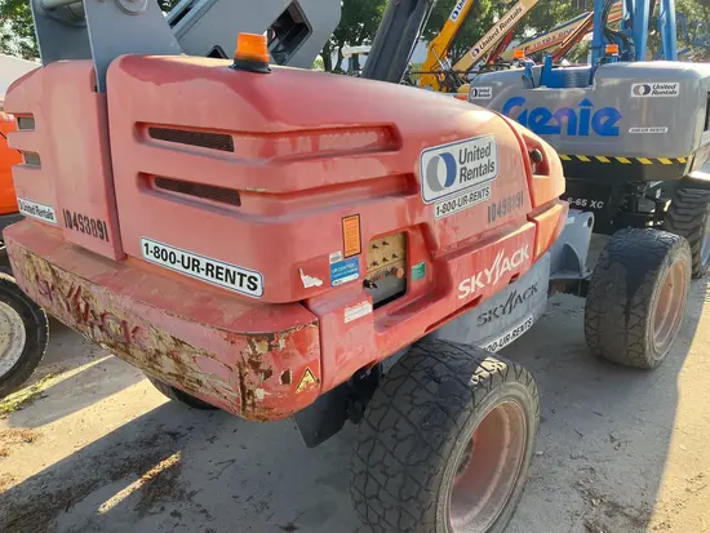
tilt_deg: -18.0
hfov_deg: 63.4
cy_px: 266
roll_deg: +2.1
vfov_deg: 49.8
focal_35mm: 28
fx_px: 575
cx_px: 355
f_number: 1.8
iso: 32
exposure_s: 1/309
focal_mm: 3.99
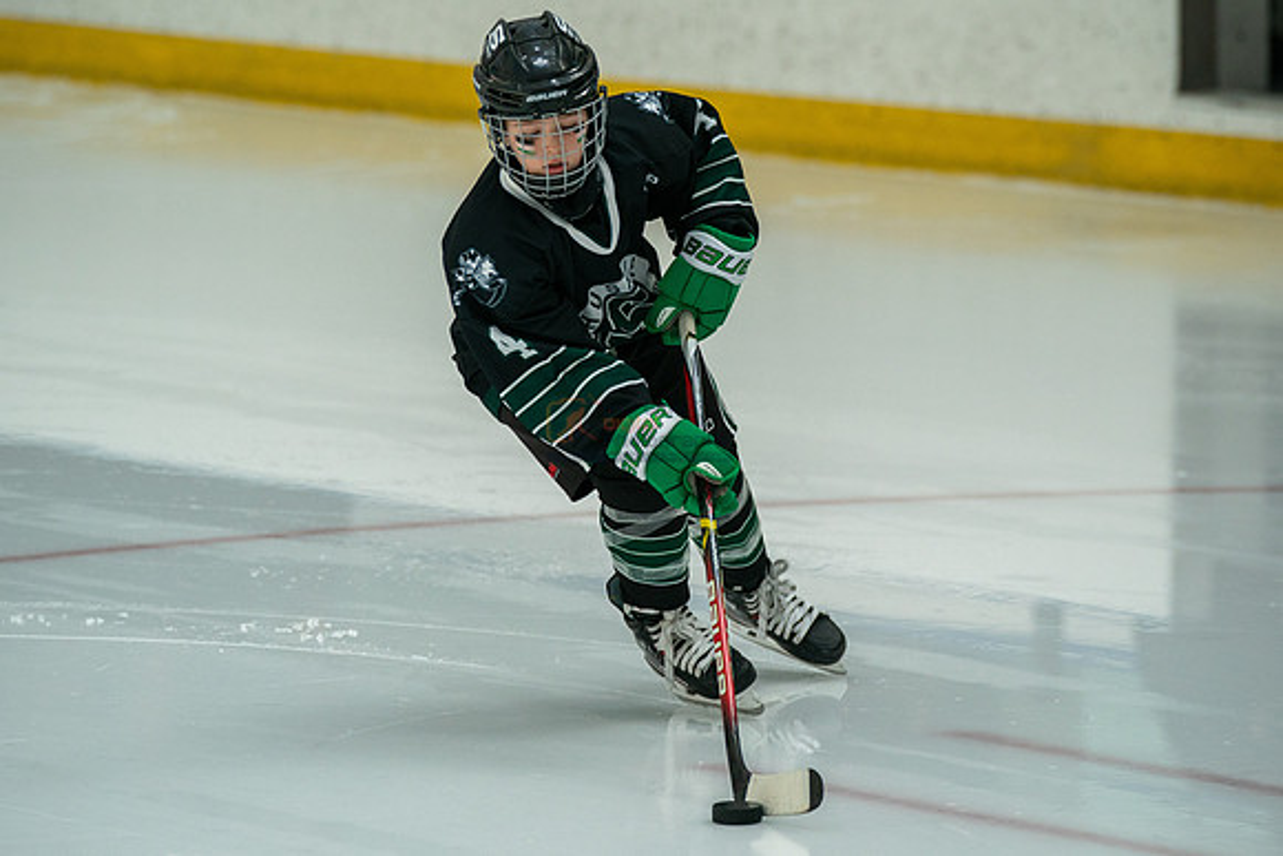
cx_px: 645
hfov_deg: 7.5
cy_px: 365
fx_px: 9731
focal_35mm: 273
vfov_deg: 5.0
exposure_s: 1/4000
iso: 1600
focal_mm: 221
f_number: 3.5
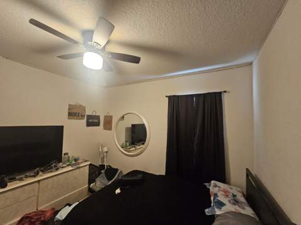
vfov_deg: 89.8
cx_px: 150
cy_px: 112
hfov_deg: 106.2
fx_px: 113
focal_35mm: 13
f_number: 2.2
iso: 500
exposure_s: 1/30
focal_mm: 2.2
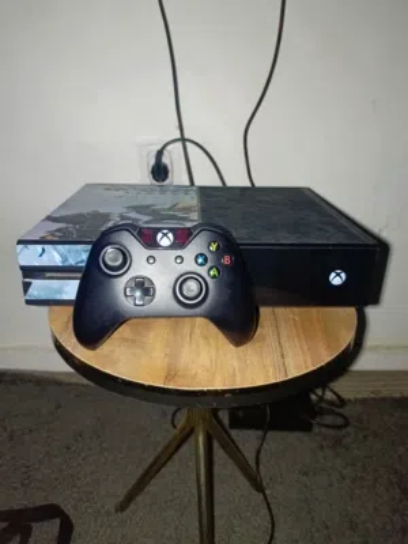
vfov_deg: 69.4
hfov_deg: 54.9
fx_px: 393
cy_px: 272
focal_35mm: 25
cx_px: 204
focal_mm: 5.25
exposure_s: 1/33.3
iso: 1206
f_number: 1.7
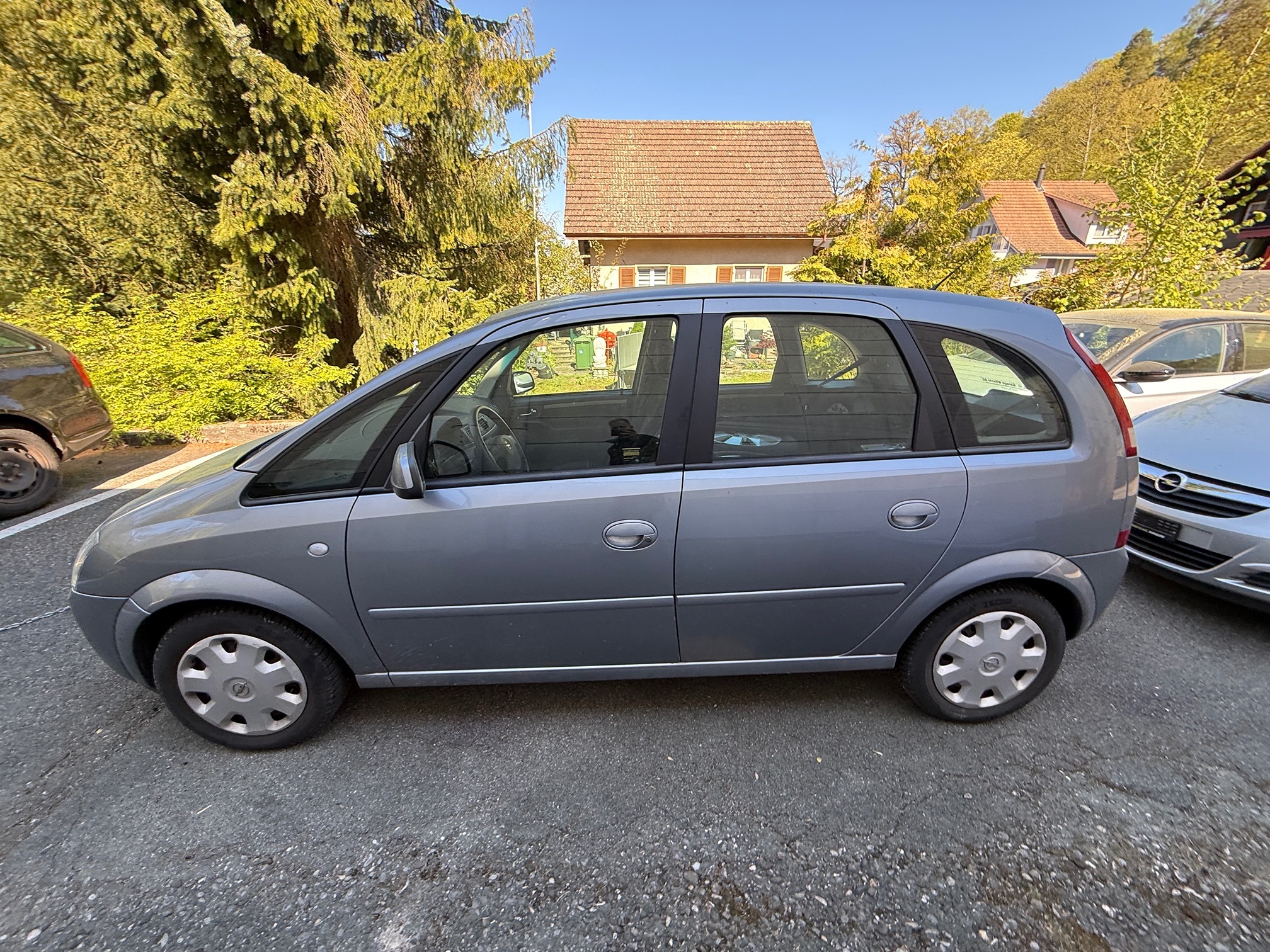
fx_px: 514
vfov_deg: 85.7
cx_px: 635
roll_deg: -1.0
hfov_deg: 102.1
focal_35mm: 14
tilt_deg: -19.6
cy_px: 476
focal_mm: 2.22
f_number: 2.2
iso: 64
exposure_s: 1/160
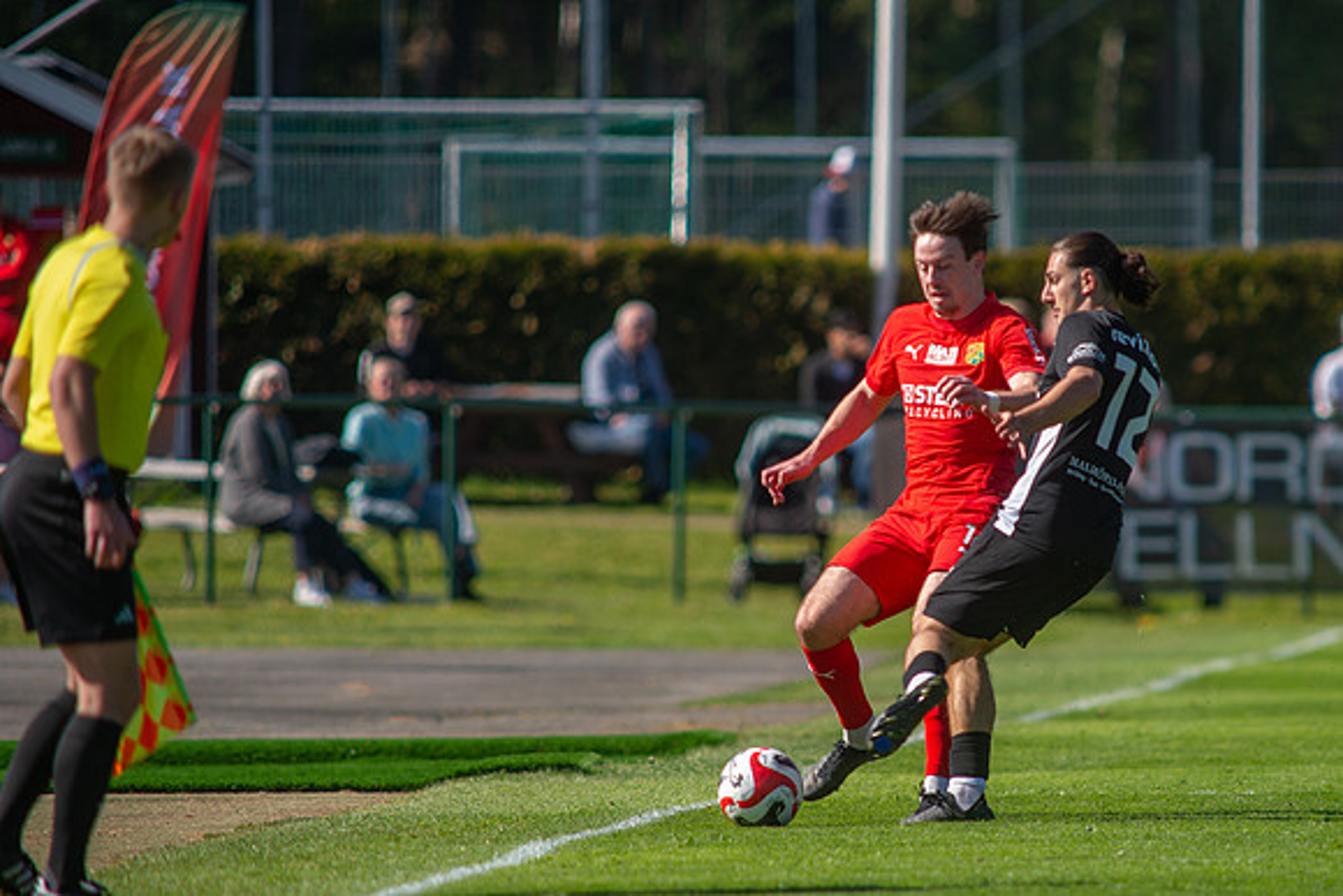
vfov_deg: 2.4
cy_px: 488
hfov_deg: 3.6
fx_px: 21498
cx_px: 922
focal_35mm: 576
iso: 280
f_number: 4
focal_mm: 420
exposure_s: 1/1600
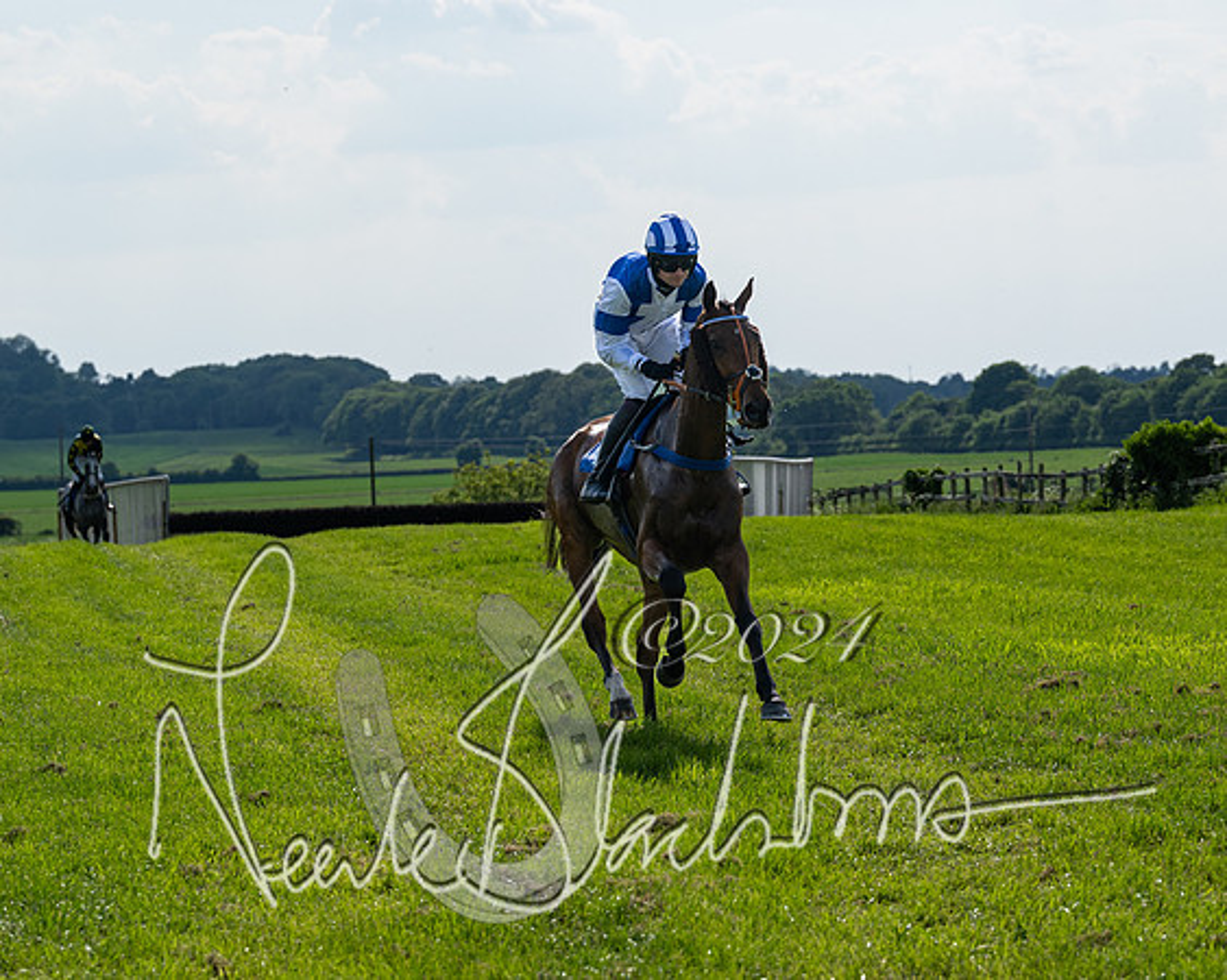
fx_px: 5784
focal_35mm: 159
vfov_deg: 9.7
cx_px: 708
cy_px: 422
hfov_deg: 12.1
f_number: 5
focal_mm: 95
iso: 200
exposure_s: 1/2000
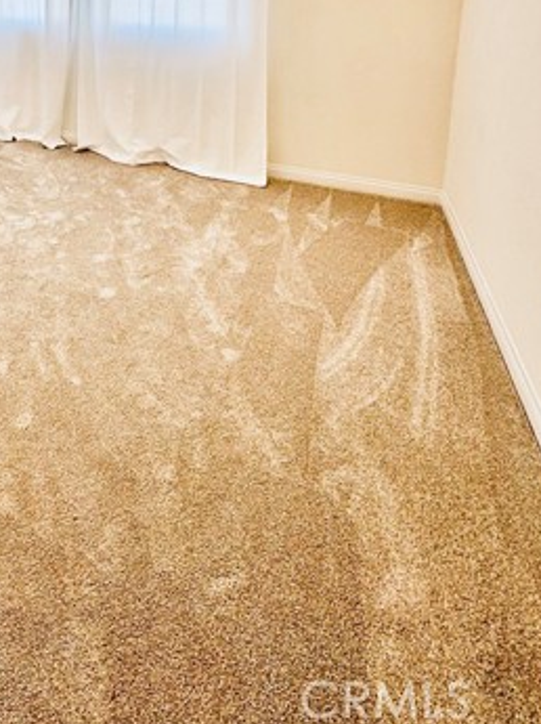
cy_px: 59
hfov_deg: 47.7
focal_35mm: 26
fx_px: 543
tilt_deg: -8.4
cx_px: 57
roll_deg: -0.3
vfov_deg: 56.9
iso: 50
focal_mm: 2.22
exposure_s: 1/120
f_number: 2.2
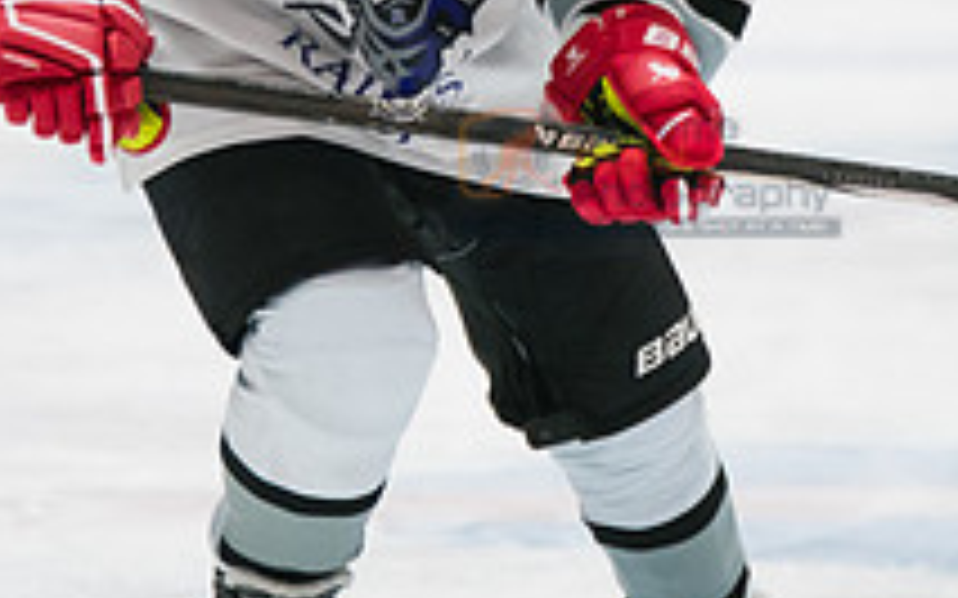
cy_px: 34
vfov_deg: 1.1
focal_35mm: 1168
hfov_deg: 1.8
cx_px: 535
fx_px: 30487
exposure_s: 1/1250
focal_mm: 300
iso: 3200
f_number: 2.8
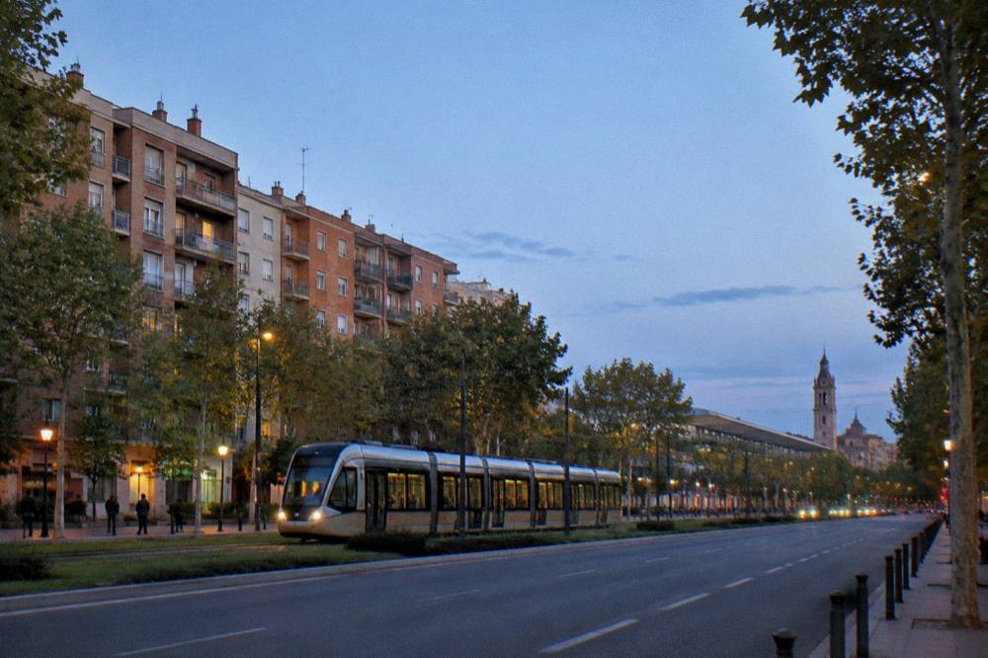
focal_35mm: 35
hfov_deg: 54.5
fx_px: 960
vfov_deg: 37.8
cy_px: 329
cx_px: 494
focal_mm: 35
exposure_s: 1/200
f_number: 10
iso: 500
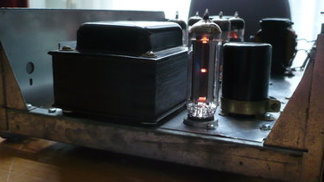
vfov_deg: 28.2
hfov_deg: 48.4
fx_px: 361
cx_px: 169
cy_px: 113
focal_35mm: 42
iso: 200
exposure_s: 1/4
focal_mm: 5.8
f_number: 2.8
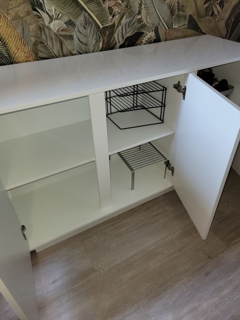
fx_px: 240
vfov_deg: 67.3
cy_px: 160
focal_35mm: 26
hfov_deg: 53.1
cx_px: 120
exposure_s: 1/30
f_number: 1.8
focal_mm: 5.4
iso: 100
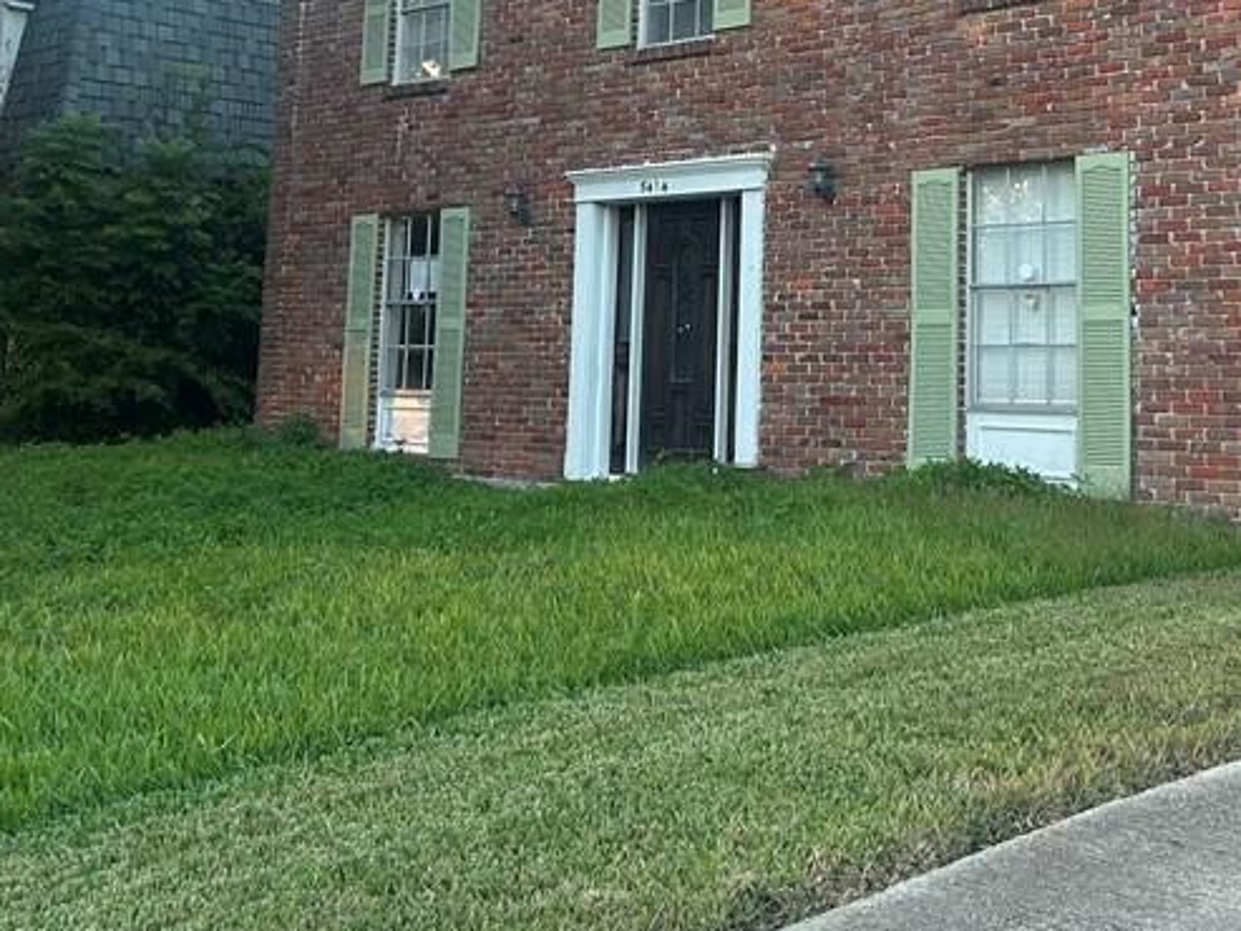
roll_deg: -2.8
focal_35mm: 54
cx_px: 826
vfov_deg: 26.2
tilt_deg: +8.2
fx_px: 1936
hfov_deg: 35.2
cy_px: 103
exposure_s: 1/383
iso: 50
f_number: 1.5
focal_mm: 5.7
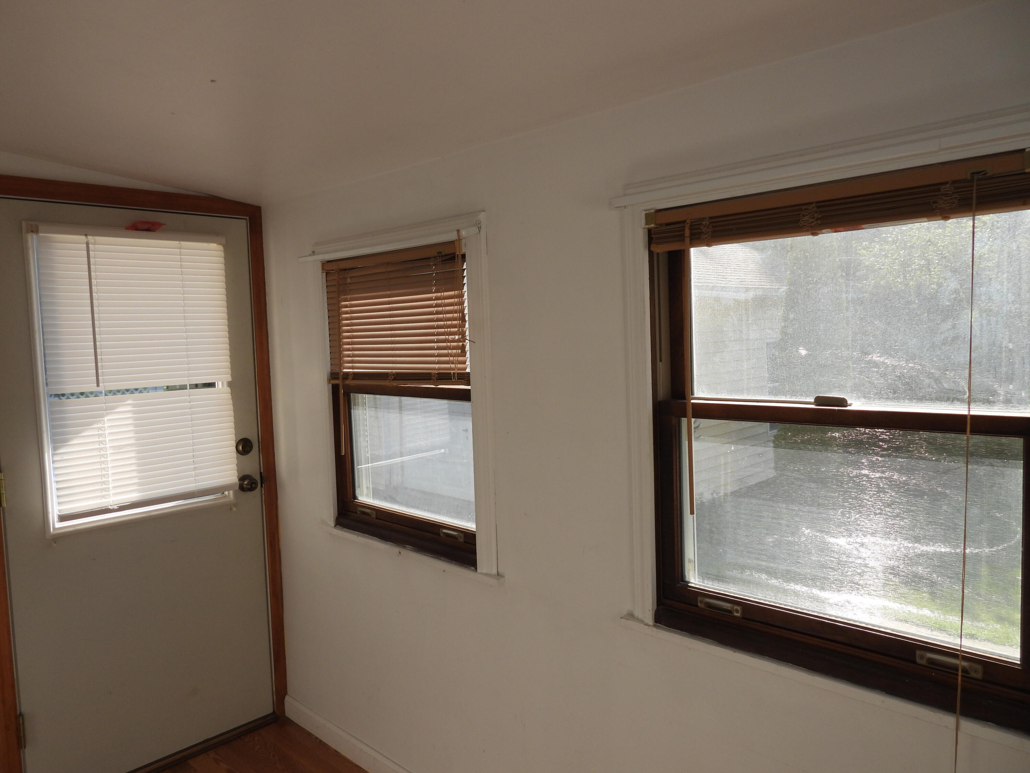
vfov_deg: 56.8
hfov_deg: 71.6
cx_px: 515
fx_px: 714
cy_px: 386
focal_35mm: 24
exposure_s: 1/400
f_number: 2.8
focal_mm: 4.3
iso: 100
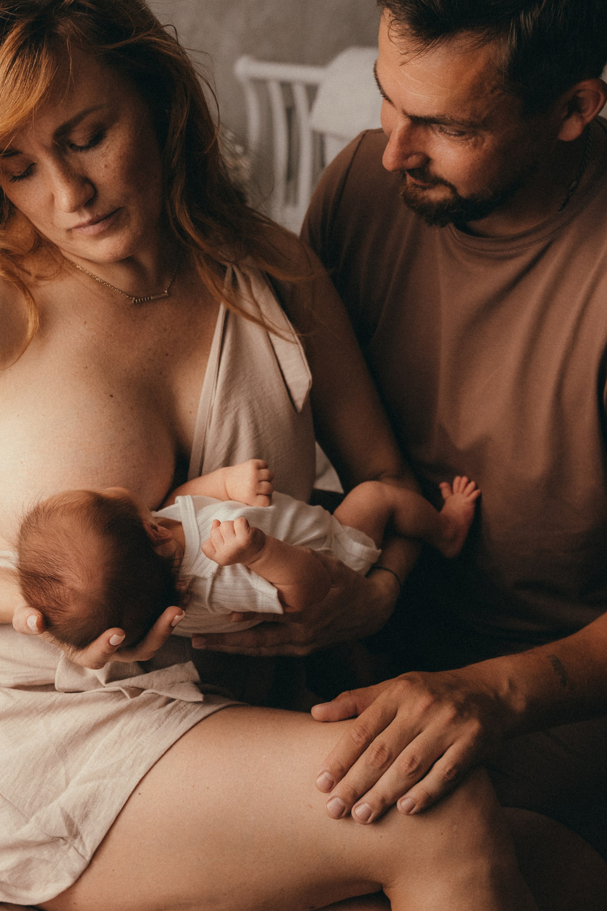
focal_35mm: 52
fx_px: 1315
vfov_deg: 38.2
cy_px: 427
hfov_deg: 26.0
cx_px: 285
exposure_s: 1/320
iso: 800
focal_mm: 28
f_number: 3.5
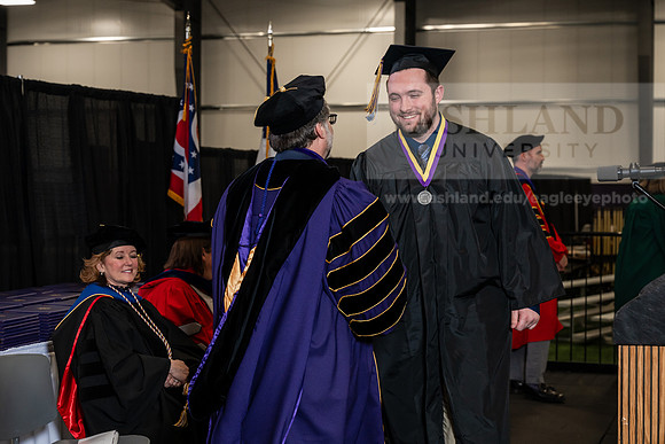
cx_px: 332
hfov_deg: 28.8
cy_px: 222
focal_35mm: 70
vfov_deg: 19.5
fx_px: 1293
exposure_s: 1/200
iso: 1250
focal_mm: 70
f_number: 5
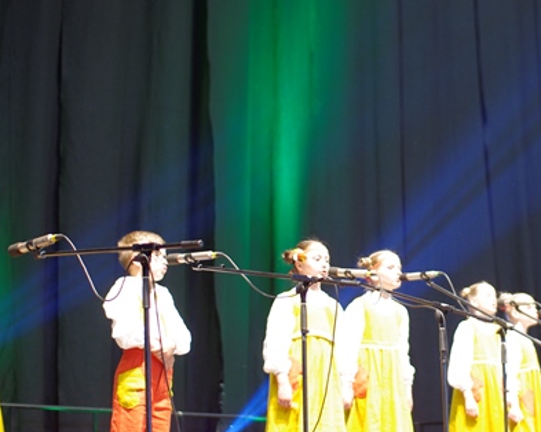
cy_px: 225
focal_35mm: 69
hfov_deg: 27.2
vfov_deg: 22.1
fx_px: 1104
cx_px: 404
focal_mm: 30
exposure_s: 1/60
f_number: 1.8
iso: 400
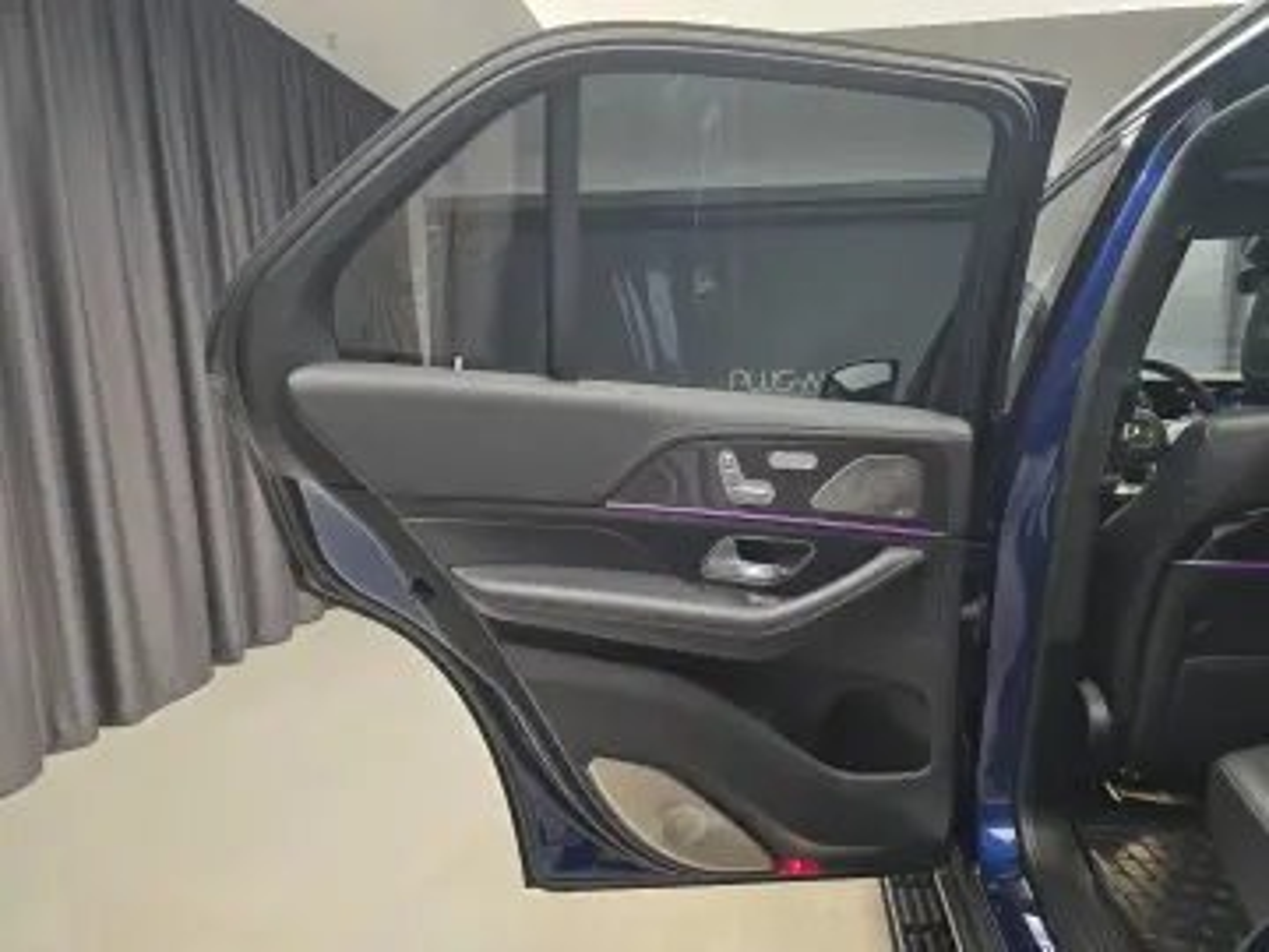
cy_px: 476
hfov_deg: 73.9
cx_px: 634
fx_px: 843
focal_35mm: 23
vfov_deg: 58.9
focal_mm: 6.3
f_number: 1.7
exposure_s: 1/100
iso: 160
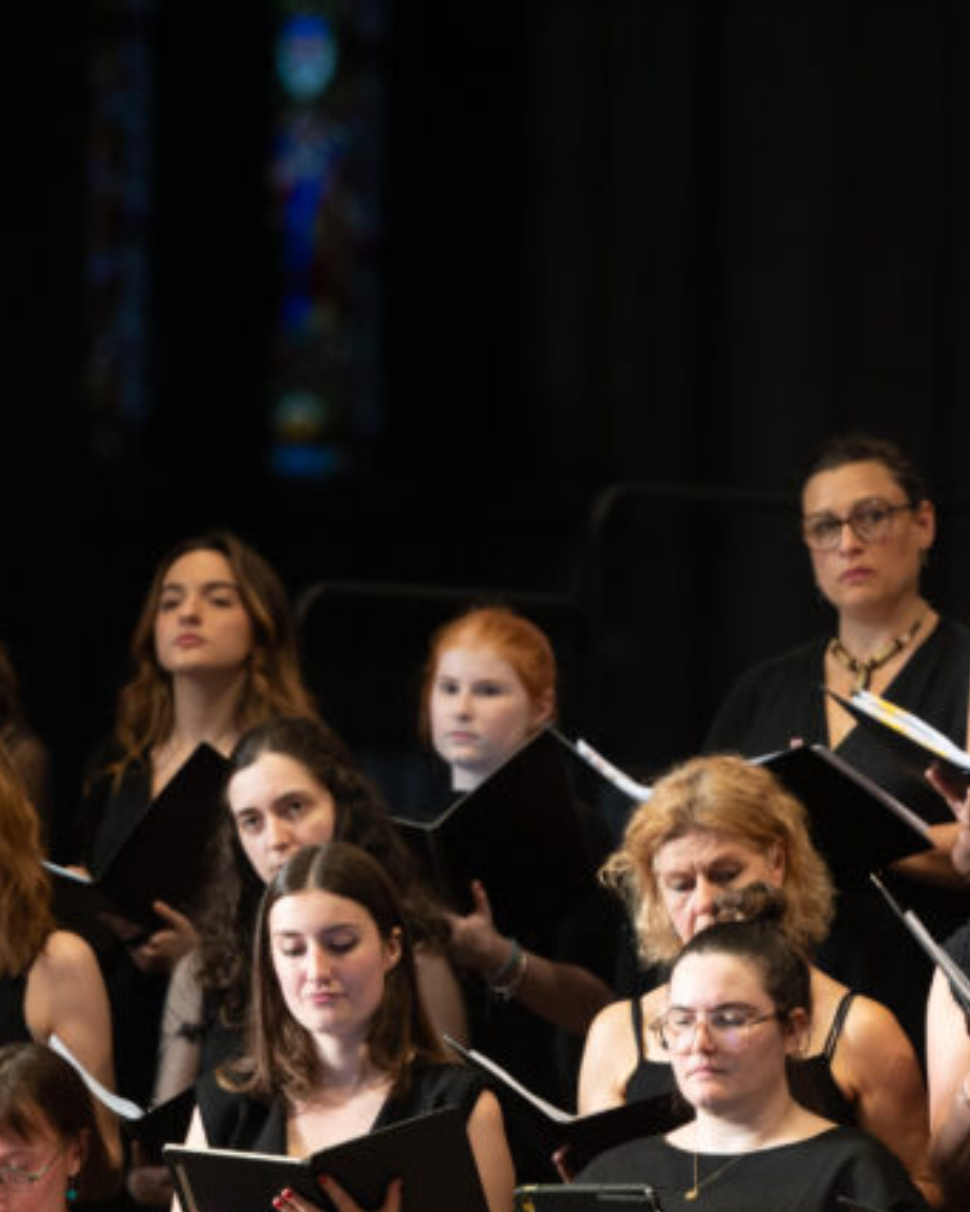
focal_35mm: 451
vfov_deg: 4.3
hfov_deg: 3.4
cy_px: 855
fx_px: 16178
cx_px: 671
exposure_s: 1/500
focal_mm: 200
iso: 2000
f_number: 2.8
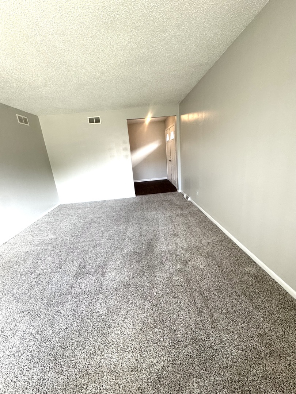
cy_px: 197
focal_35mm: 14
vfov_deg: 102.1
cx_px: 148
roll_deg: +4.9
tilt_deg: -16.1
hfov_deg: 85.7
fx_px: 160
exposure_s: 1/60
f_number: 2.2
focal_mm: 2.22
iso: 160
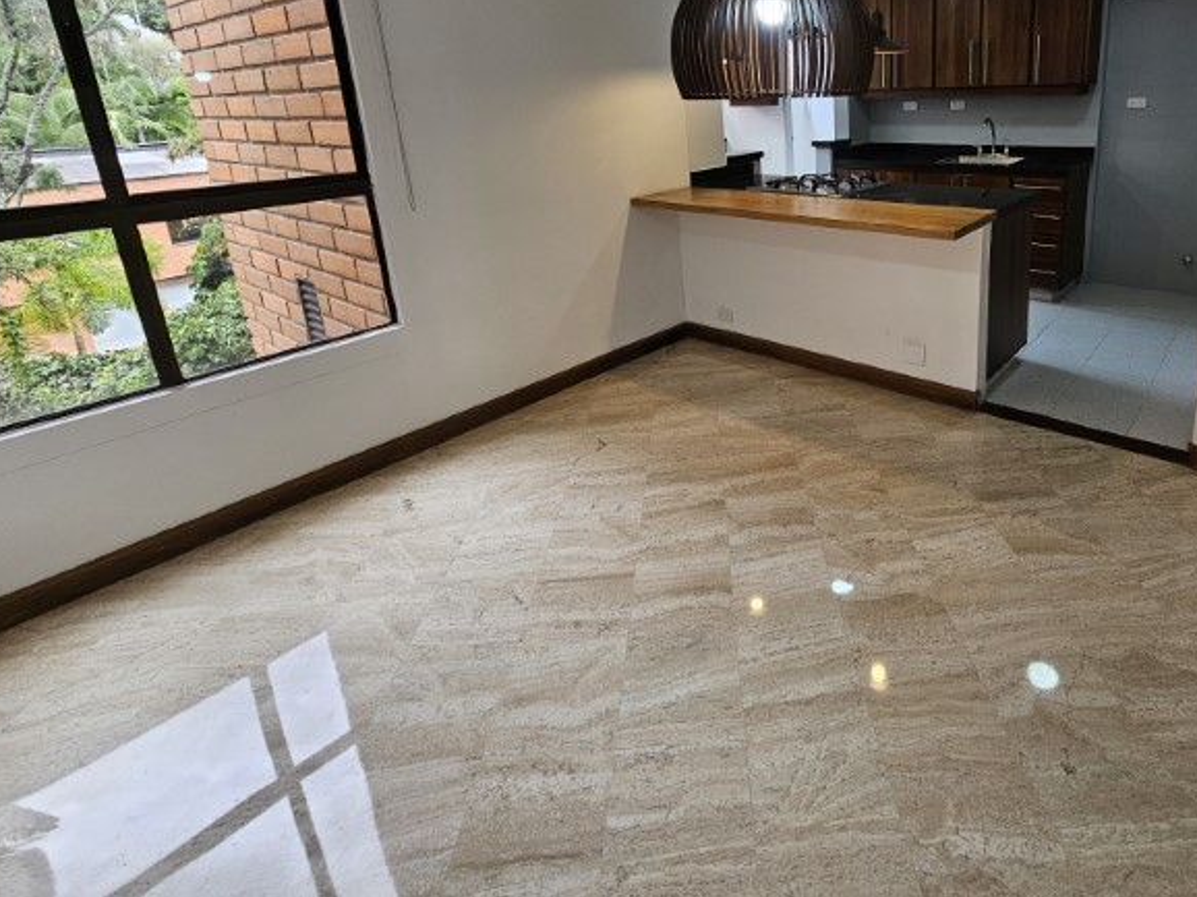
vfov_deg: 68.9
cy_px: 278
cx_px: 810
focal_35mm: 18
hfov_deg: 84.4
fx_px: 622
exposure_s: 1/120
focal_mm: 2.2
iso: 64
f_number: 2.2
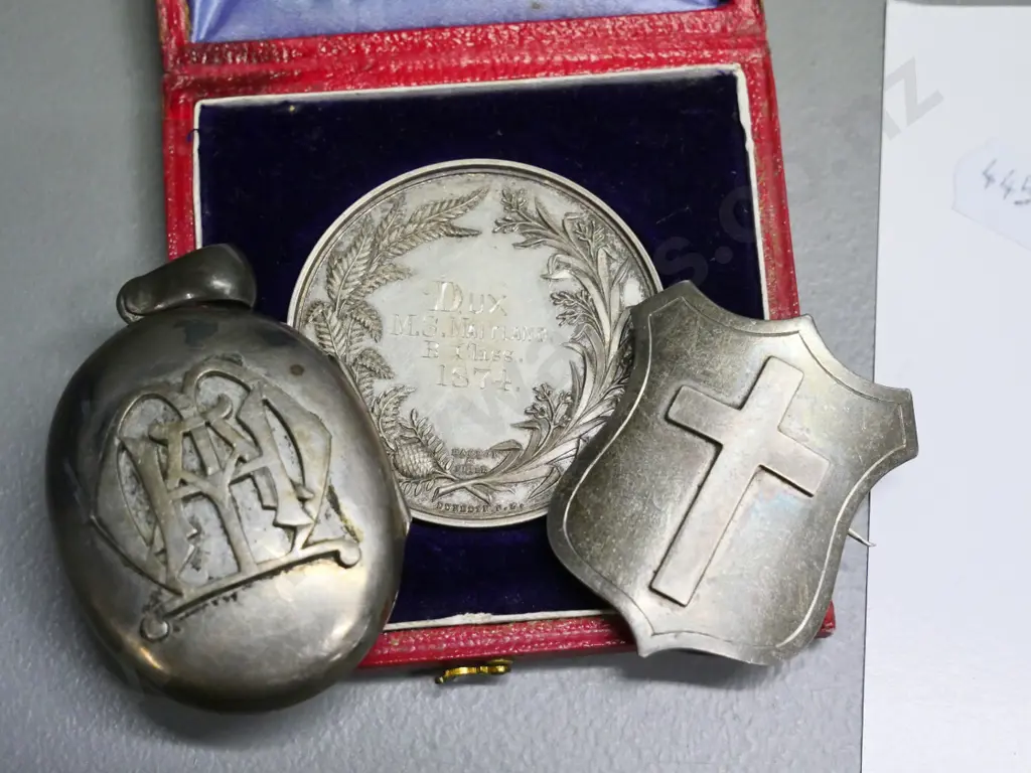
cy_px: 386
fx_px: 1906
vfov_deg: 22.9
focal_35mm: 64
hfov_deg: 30.3
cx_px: 516
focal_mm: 32
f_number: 5.6
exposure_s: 1/200
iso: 3200
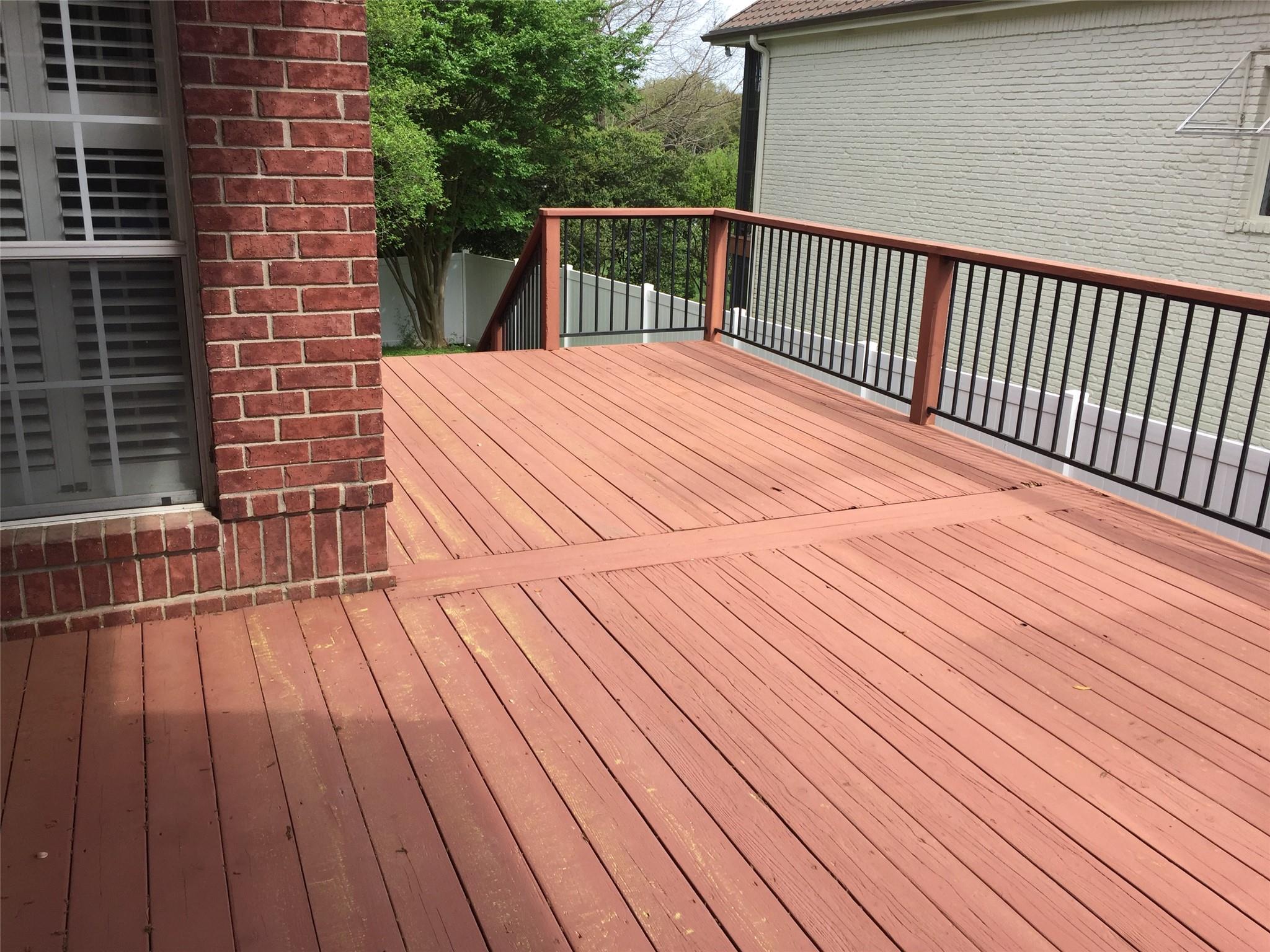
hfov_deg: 61.7
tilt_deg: -15.6
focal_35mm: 29
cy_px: 476
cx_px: 635
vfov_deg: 48.2
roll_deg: -2.9
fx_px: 1064
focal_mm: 4.15
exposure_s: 1/791
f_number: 2.2
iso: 32
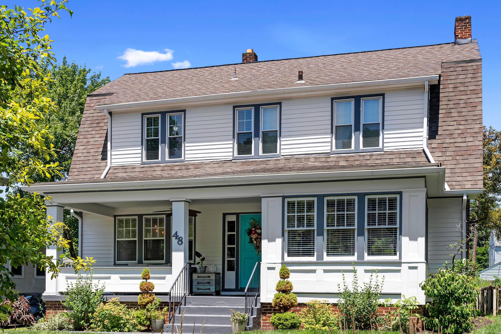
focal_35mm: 42
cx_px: 250
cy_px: 167
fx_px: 585
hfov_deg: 46.4
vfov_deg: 31.9
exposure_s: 1/800
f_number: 9
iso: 640
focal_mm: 42
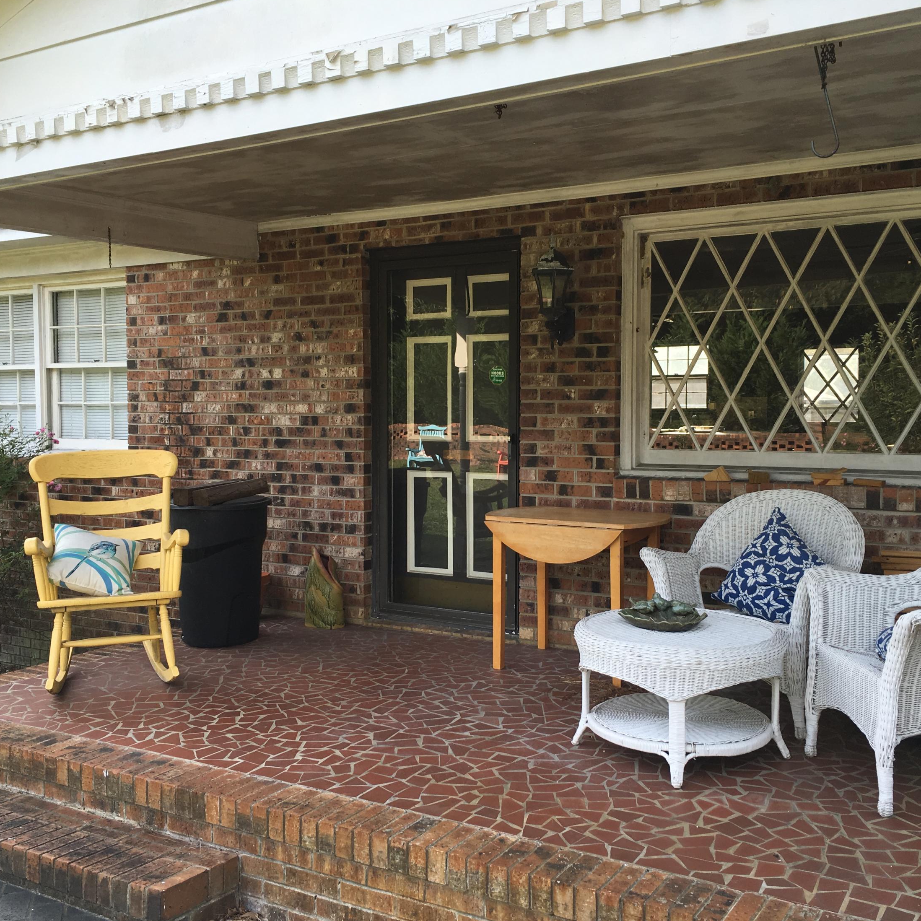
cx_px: 476
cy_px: 466
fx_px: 1054
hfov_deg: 47.2
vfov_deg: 47.2
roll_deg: -0.7
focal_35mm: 35
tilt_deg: -3.1
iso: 25
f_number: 2.2
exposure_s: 1/201
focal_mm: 4.15
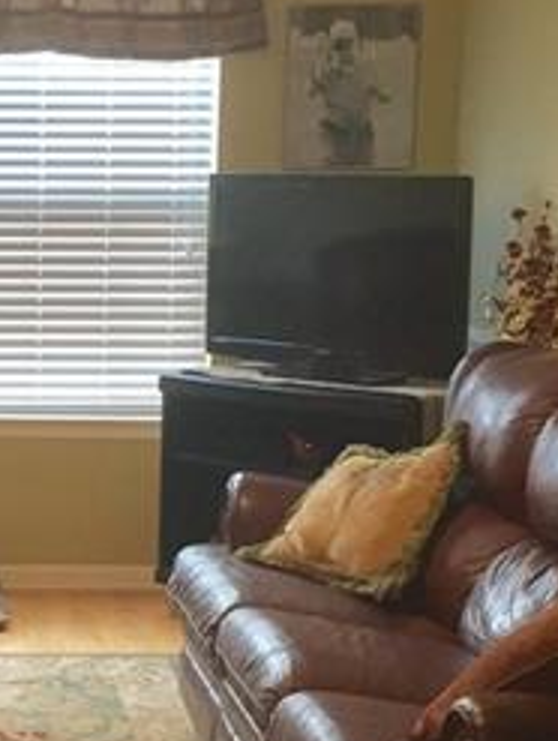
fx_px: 1929
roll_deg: -1.1
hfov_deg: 16.0
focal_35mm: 90
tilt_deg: -10.1
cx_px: -54
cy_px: 444
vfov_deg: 21.7
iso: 64
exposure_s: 1/30
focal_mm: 4.15
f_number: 2.2
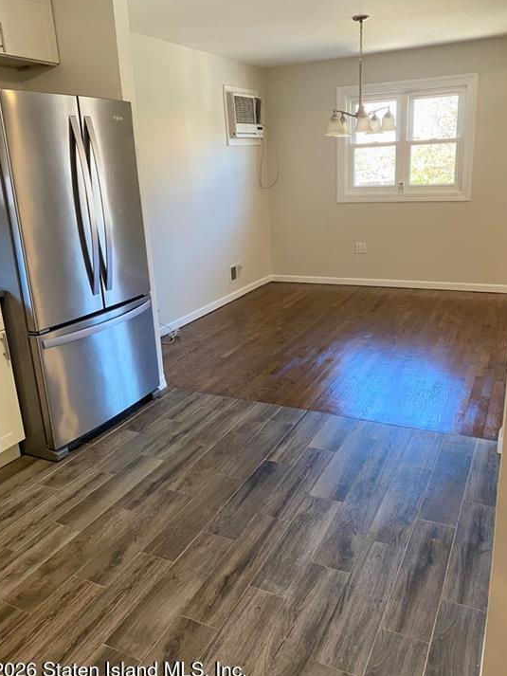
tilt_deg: -15.9
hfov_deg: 49.8
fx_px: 547
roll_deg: +3.1
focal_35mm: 28
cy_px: 338
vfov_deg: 63.4
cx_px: 245
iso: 125
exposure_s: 1/60
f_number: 1.8
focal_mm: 4.25
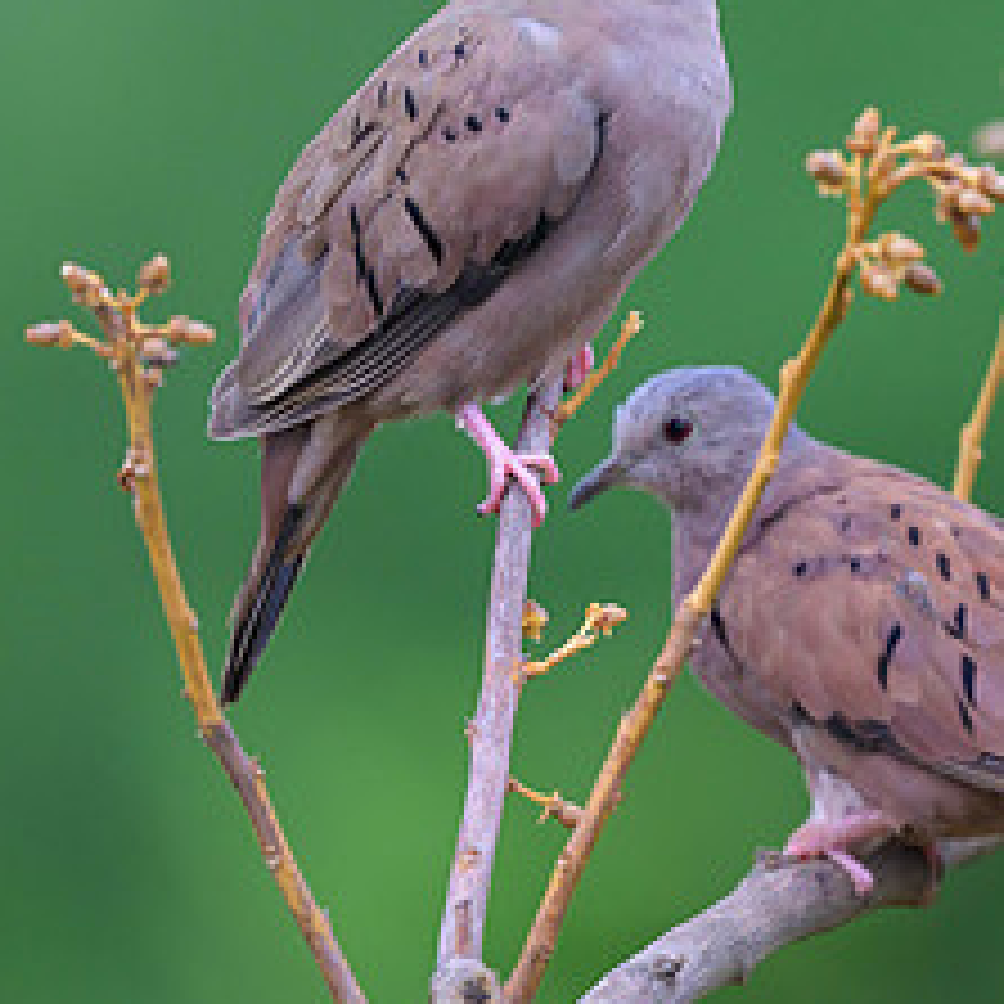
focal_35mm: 1810
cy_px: 148
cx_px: 690
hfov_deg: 1.0
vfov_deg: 1.0
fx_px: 59394
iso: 720
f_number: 4
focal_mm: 560
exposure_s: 1/1000
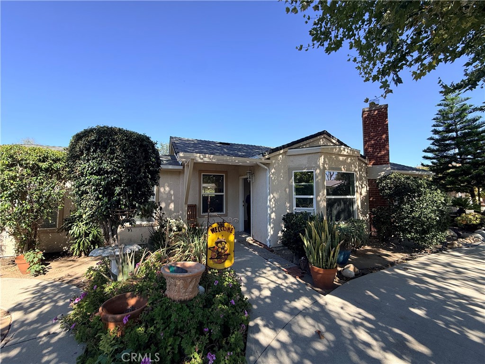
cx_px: 242
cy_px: 182
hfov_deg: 102.1
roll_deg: -1.8
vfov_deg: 85.7
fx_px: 196
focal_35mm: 14
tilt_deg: +3.7
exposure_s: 1/564
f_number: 2.2
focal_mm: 2.22
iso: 50
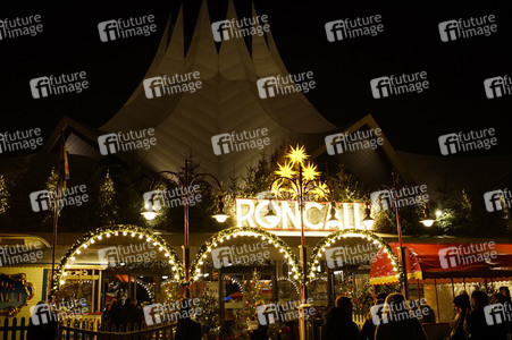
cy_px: 170
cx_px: 256
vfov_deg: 33.4
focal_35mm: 40
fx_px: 568
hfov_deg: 48.5
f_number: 4
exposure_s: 1/60
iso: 1600
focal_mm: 40
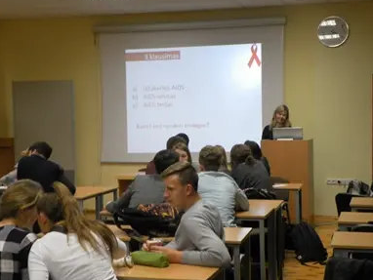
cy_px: 141
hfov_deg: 28.5
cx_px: 179
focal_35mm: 68
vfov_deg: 21.6
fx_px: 733
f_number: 3.5
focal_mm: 10.3
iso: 200
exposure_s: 1/15
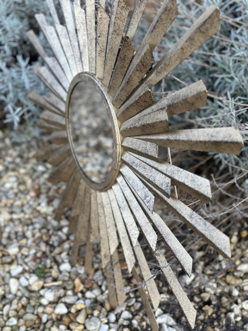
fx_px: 459
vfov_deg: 39.7
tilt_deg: -36.6
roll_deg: +6.9
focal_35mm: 48
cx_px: 124
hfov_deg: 30.3
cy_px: 166
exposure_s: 1/220
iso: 80
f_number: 1.78
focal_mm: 6.86
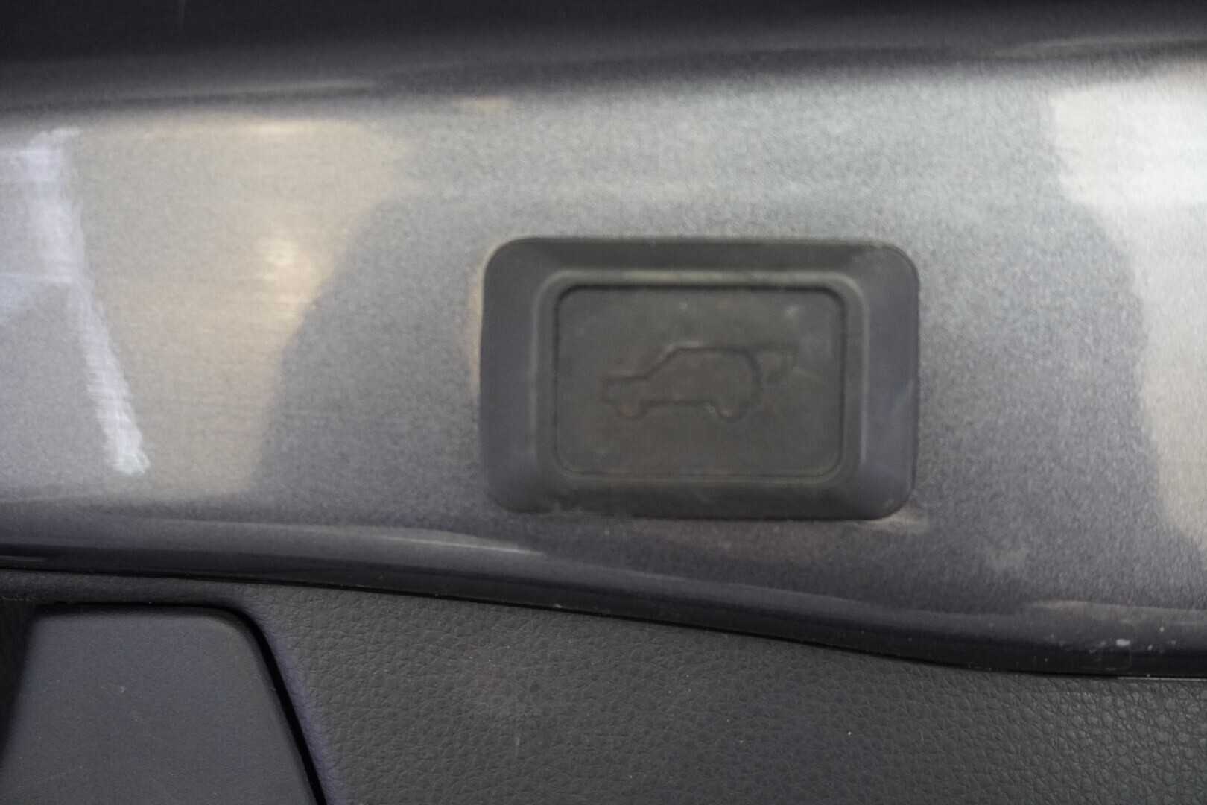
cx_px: 604
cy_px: 402
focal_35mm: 46
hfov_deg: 42.3
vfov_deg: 28.9
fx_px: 1559
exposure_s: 1/60
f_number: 5
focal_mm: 31
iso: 2500
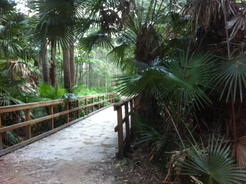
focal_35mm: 35
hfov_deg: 52.7
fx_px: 248
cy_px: 92
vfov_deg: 40.6
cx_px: 123
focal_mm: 3.85
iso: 640
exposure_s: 1/15
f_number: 2.8
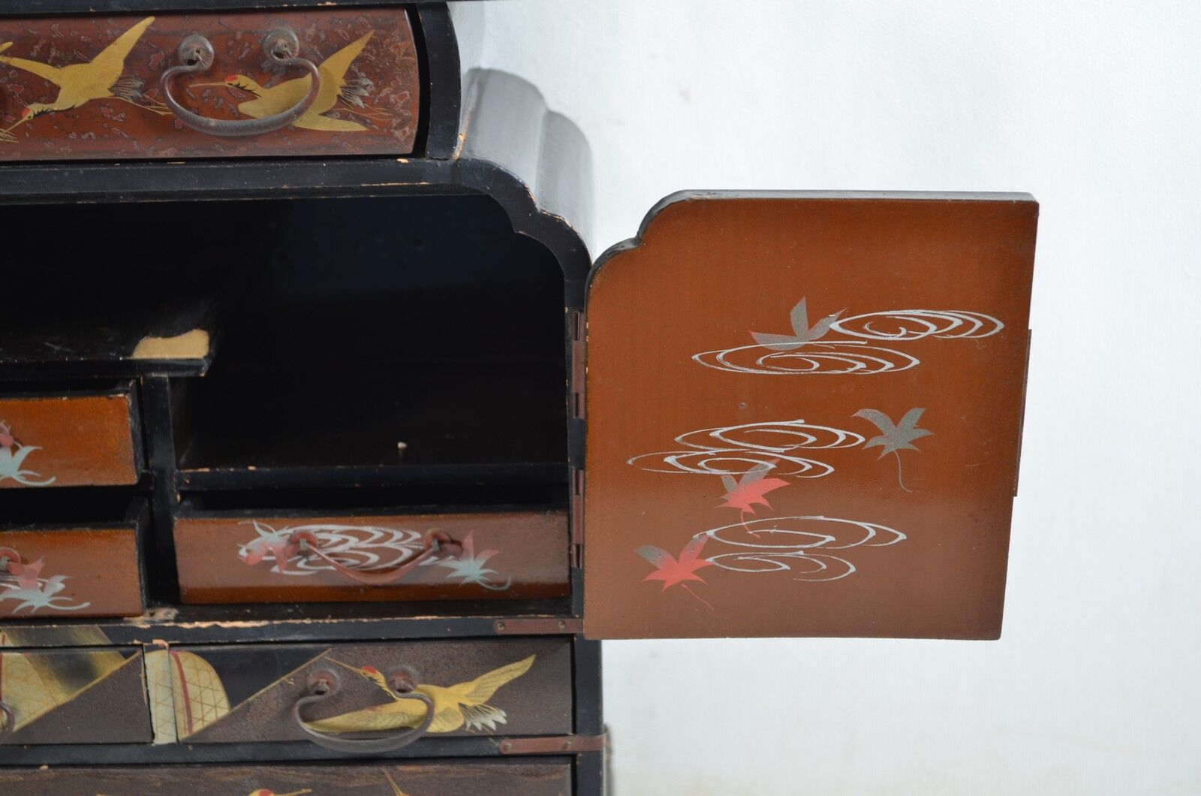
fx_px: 2098
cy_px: 398
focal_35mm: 63
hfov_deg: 32.0
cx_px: 600
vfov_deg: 21.5
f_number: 5.3
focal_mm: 42
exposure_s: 1/20
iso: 100
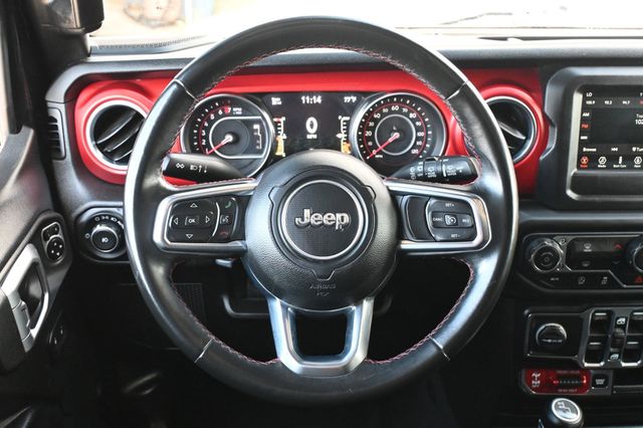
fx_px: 710
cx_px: 322
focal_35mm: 40
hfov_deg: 48.7
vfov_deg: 33.6
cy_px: 214
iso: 2500
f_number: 4.5
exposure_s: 1/125
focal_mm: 26.5
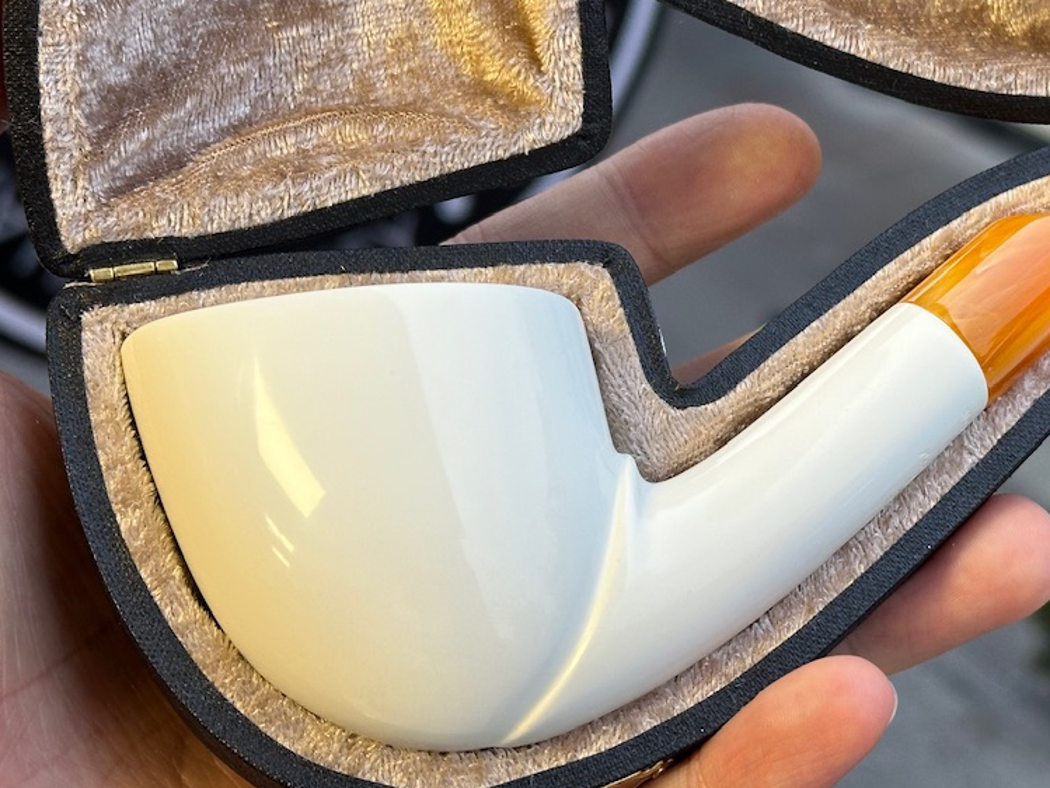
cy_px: 266
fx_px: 2488
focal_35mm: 82
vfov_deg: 18.0
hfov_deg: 23.6
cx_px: 771
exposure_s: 1/50
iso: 50
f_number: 1.78
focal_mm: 6.86
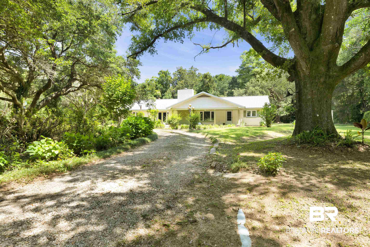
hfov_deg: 86.9
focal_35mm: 19
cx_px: 185
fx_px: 195
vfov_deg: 64.6
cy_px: 124
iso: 400
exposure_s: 1/125
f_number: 11
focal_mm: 19
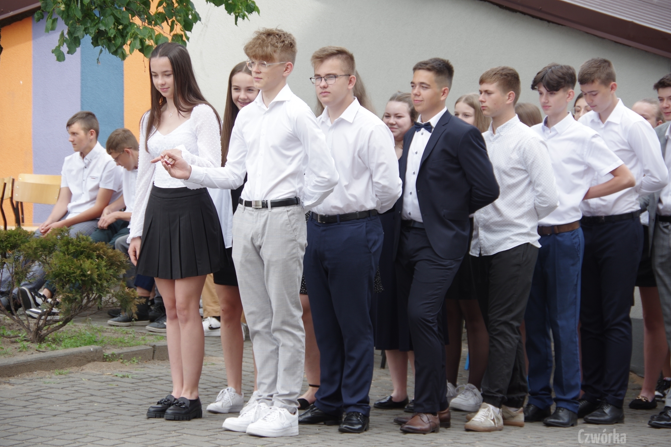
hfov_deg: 17.3
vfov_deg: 11.6
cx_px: 333
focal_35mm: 118
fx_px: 2199
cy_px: 224
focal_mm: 78
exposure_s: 1/200
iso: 200
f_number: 5.6
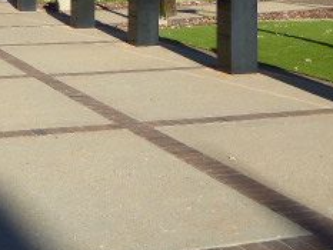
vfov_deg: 16.3
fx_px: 847
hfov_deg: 22.0
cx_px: 67
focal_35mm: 88
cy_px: -31
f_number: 3.5
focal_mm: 5.4
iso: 80
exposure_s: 1/640
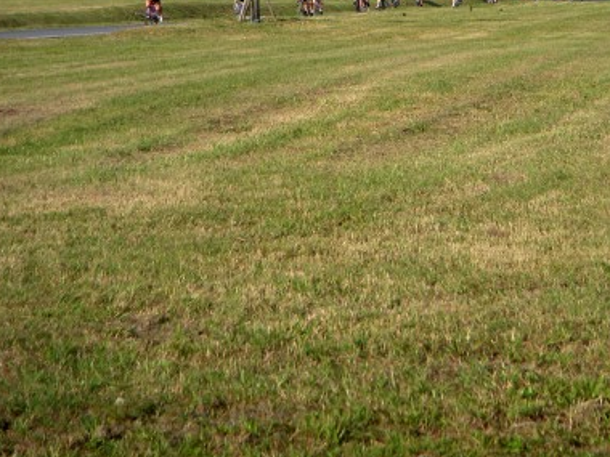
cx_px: 445
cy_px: 83
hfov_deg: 10.3
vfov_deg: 7.7
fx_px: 3383
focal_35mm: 192
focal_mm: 18.9
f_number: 4.2
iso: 100
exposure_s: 1/640
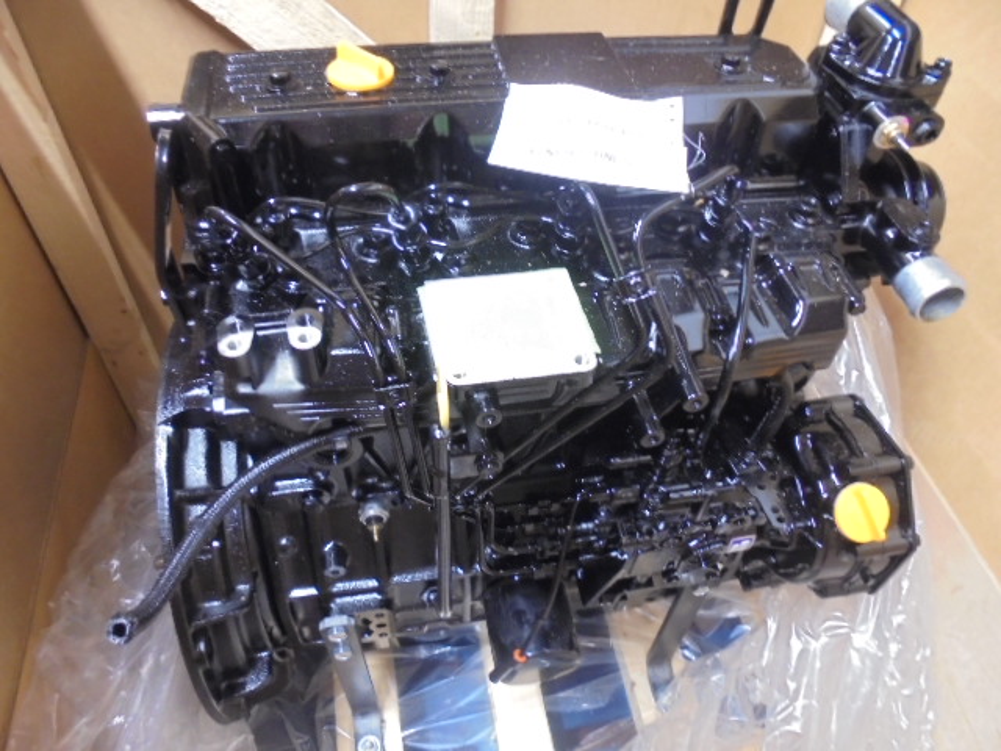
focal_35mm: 26
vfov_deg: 53.1
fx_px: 752
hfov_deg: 67.3
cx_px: 500
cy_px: 376
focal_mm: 4.6
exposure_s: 1/4
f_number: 3.5
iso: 400
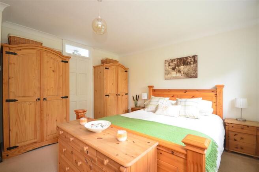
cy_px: 86
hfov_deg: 95.1
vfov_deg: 71.8
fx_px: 118
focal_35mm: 16
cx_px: 130
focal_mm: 11
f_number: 5
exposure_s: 1/4
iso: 200
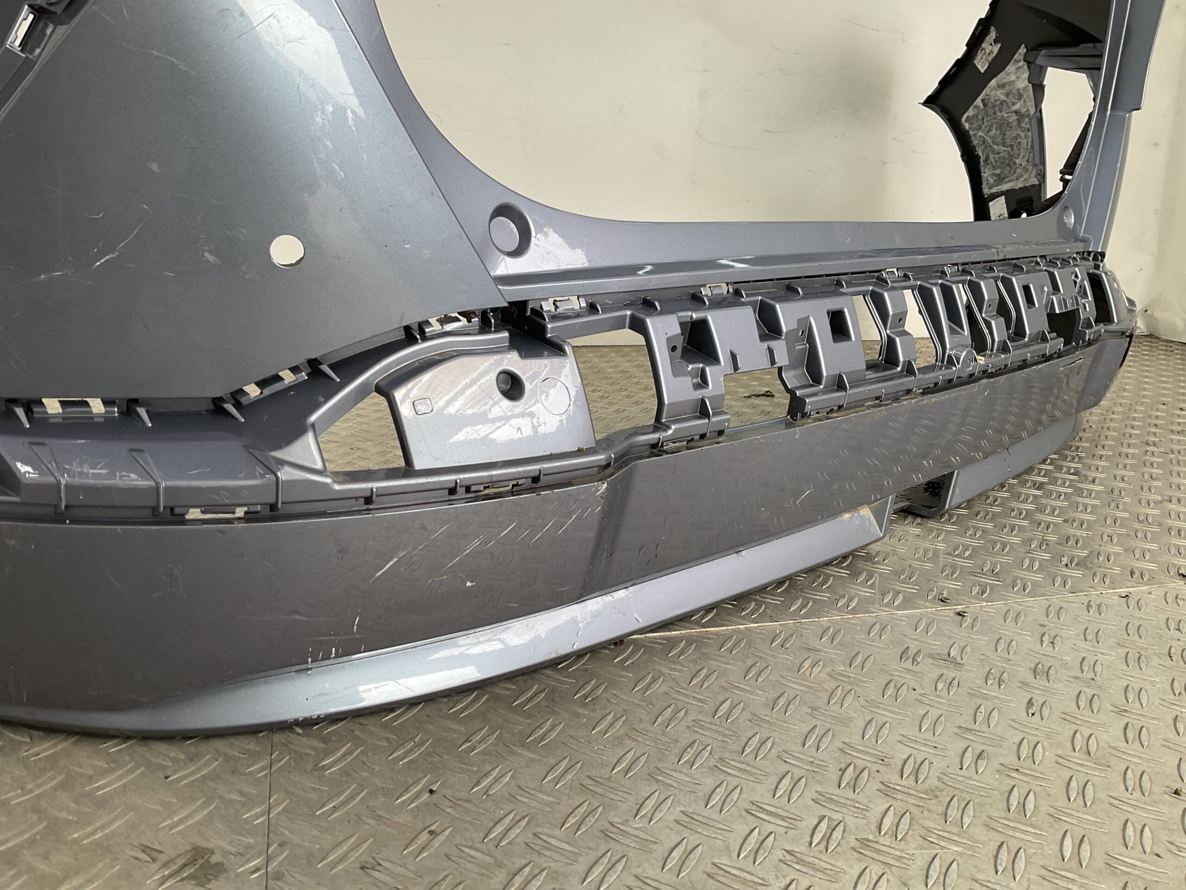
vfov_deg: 48.2
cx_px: 593
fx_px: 994
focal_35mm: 29
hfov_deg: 61.7
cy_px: 445
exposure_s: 1/172
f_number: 1.8
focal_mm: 3
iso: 16
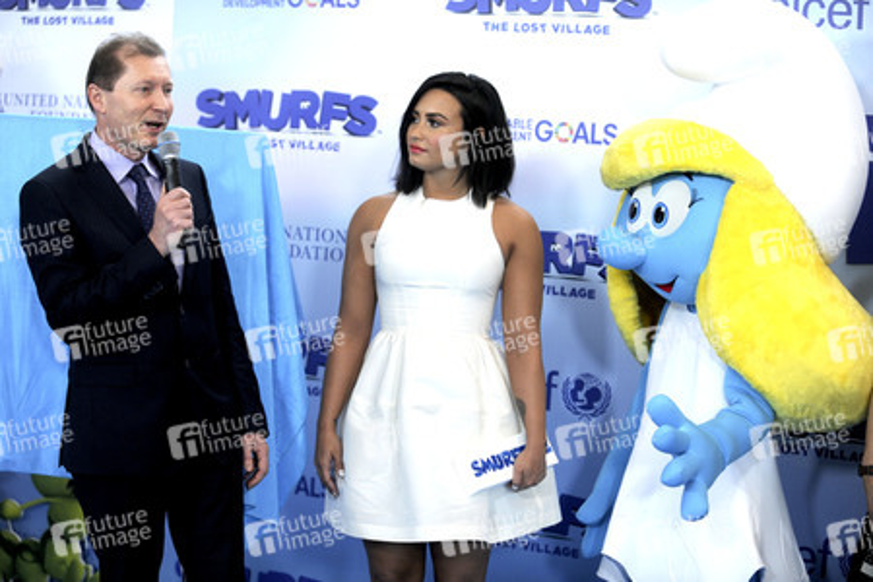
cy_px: 291
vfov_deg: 17.1
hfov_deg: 25.4
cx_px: 436
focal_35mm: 80
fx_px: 1940
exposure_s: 1/400
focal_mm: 80
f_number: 3.5
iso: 1000
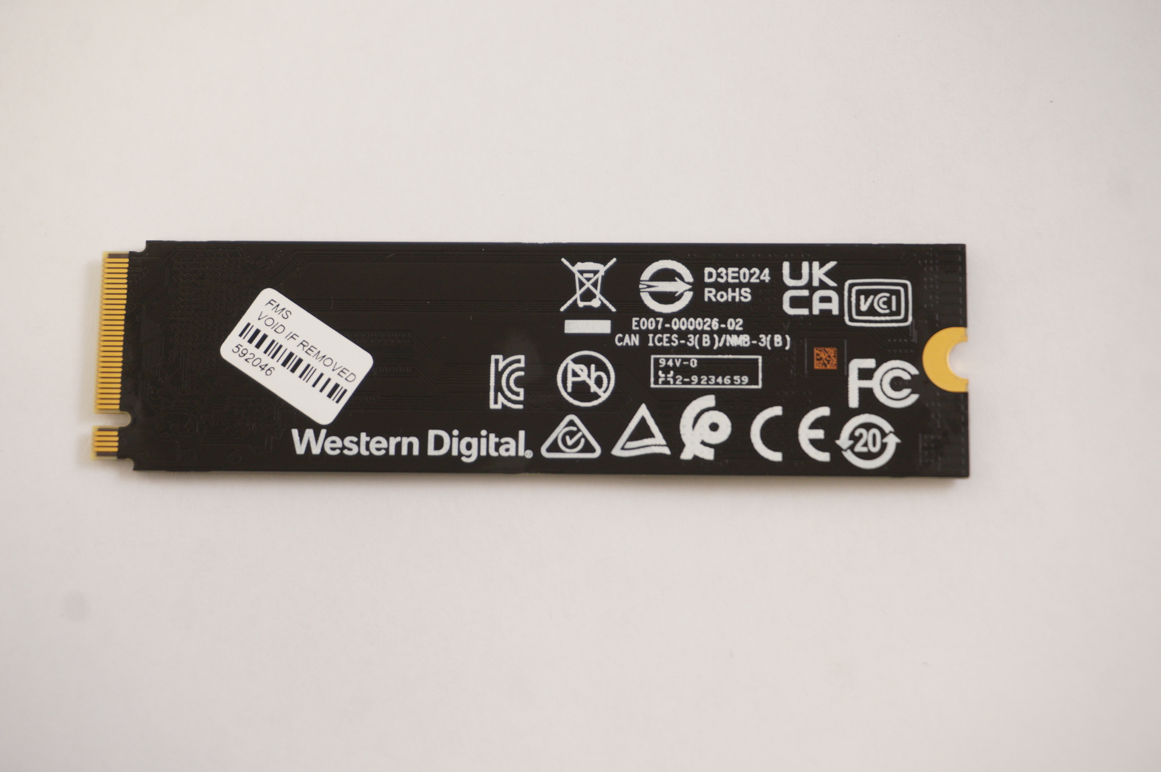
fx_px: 2271
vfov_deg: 19.3
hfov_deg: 28.7
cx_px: 580
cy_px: 386
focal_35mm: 70
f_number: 5.6
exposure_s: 1/25
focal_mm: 47
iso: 500
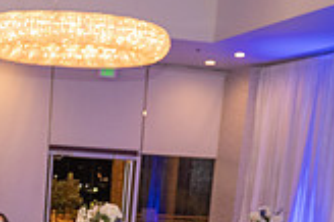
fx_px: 788
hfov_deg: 23.3
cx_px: 29
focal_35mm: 85
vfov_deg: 14.6
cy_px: 362
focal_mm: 24
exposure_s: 1/200
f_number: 3.5
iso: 1600
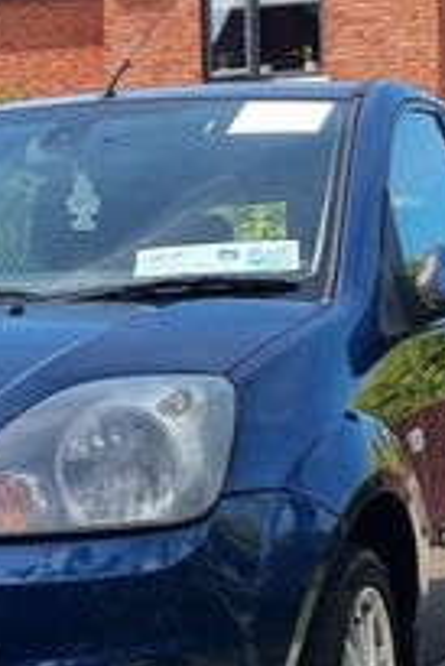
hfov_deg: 17.0
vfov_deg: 25.5
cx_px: 13
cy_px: 465
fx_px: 1462
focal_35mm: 79
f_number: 1.8
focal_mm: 5.4
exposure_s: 1/1628
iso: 50
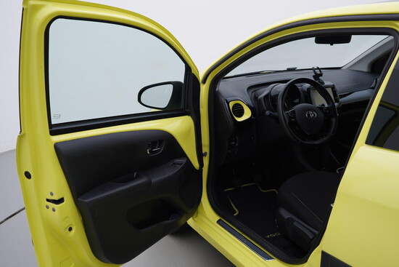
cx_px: 200
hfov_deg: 53.1
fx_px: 399
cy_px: 134
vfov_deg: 36.9
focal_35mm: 36
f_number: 4
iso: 125
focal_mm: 24
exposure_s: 1/80
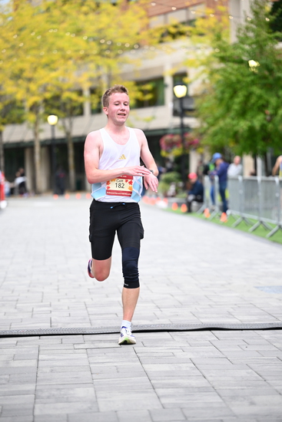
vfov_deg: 17.8
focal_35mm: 115
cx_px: 141
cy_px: 211
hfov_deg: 11.9
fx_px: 1350
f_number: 2.8
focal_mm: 115
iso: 1600
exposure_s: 1/1250
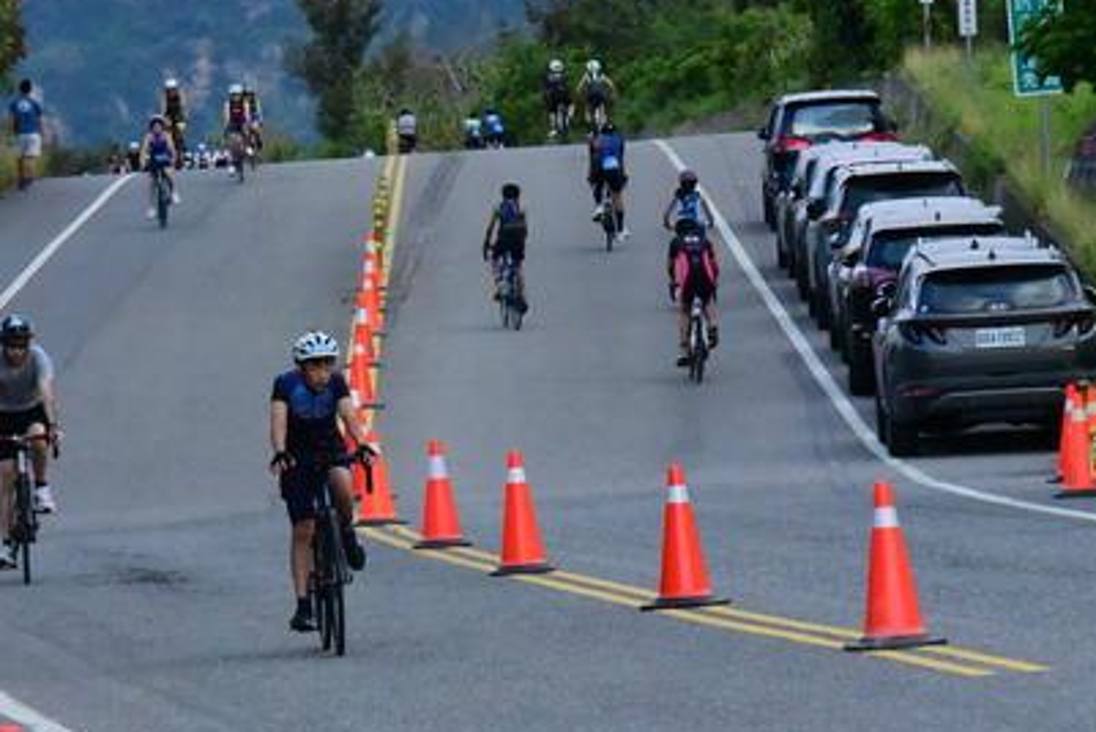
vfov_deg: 4.2
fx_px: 10084
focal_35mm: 331
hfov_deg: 6.2
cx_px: 323
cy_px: 408
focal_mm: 170
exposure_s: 1/4000
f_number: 14
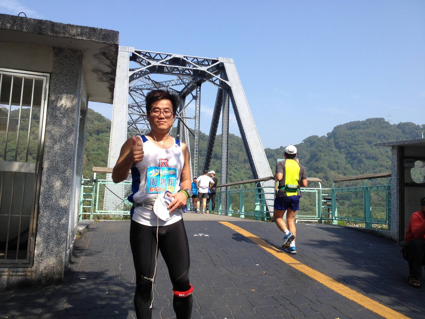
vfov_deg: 40.7
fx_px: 430
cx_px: 212
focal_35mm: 35
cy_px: 160
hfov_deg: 52.6
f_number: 2.4
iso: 50
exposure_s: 1/1381
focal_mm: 4.28
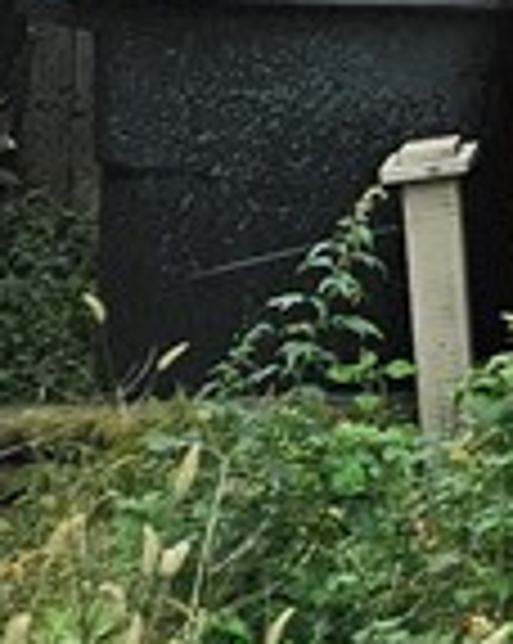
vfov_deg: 11.2
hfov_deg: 7.9
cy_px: -491
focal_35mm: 161
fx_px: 3062
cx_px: 1674
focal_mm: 5.4
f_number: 1.8
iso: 80
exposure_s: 1/719
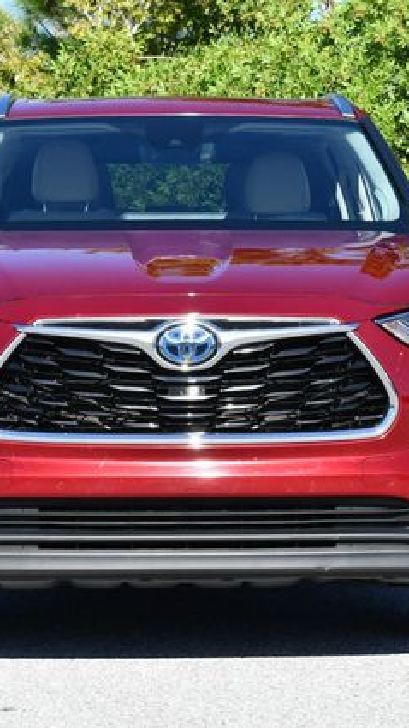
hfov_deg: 8.7
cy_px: 365
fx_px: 2680
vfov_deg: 15.5
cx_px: 202
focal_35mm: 139
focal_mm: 44
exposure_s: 1/250
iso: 180
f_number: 8
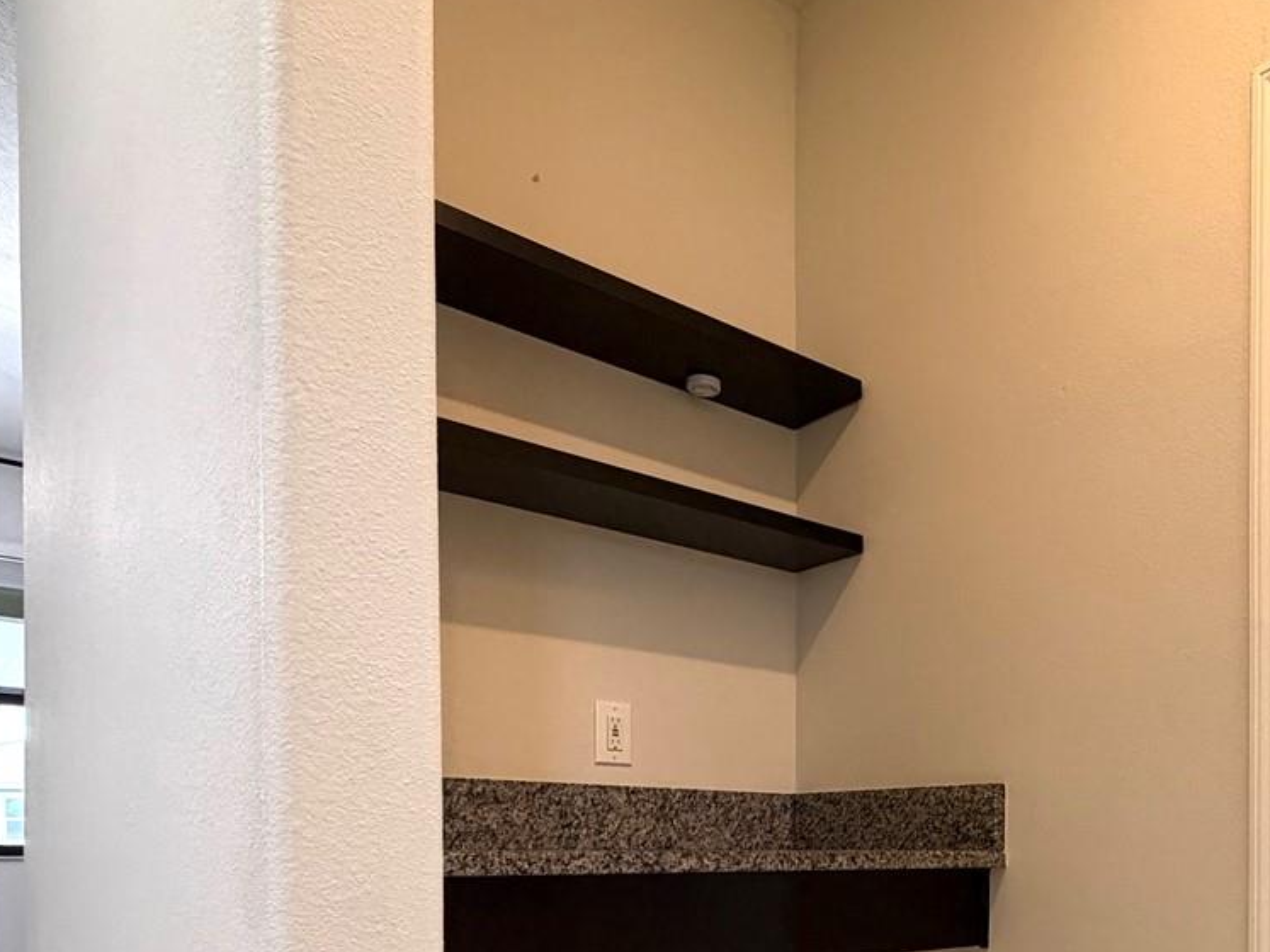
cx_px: 983
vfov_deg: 42.8
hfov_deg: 56.4
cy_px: 862
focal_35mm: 30
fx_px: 1100
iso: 250
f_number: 2.2
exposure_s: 1/120
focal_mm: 2.22
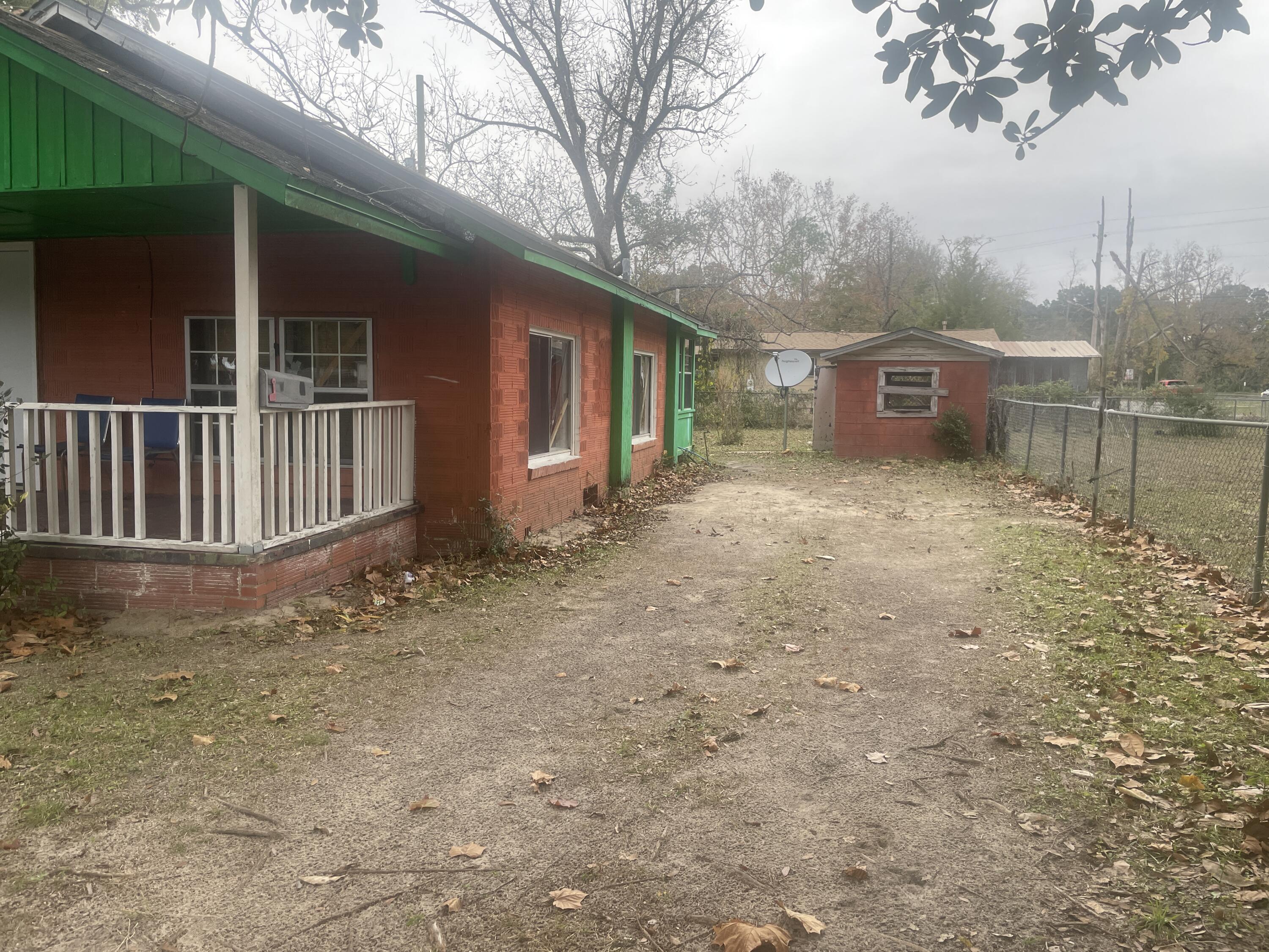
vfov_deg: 53.1
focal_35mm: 26
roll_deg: -0.5
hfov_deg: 67.3
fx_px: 953
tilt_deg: -4.6
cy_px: 476
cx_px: 634
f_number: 1.6
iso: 32
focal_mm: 4.2
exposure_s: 1/384
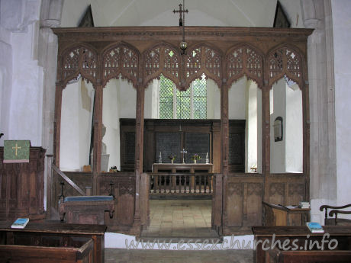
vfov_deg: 40.7
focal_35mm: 35
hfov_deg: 52.6
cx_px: 176
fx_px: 355
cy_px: 132
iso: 97
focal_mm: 8.9
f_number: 2.8
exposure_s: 1/60.1
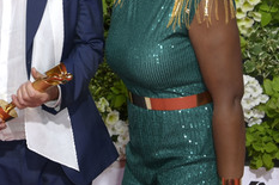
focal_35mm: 151
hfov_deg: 13.5
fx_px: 1169
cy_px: 8
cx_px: 20
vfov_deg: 9.0
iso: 500
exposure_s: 1/200
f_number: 5.6
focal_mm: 78
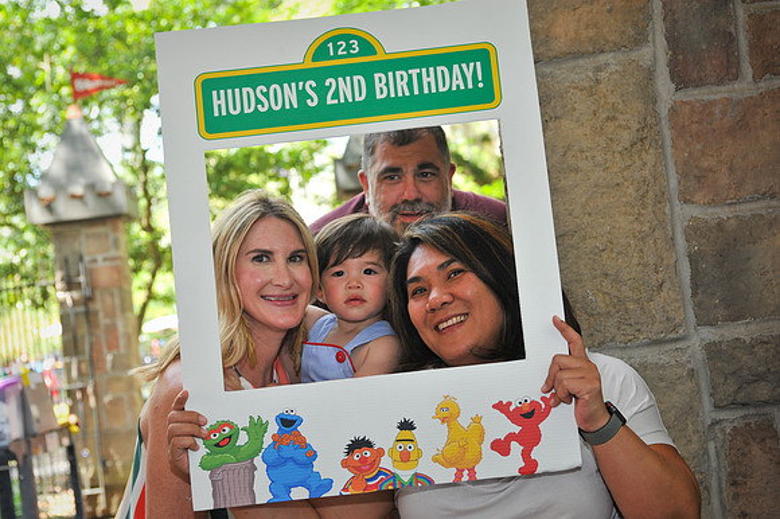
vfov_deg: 21.9
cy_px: 260
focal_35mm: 62
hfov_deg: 32.4
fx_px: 1343
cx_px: 390
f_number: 5.6
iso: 640
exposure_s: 1/200
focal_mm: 62
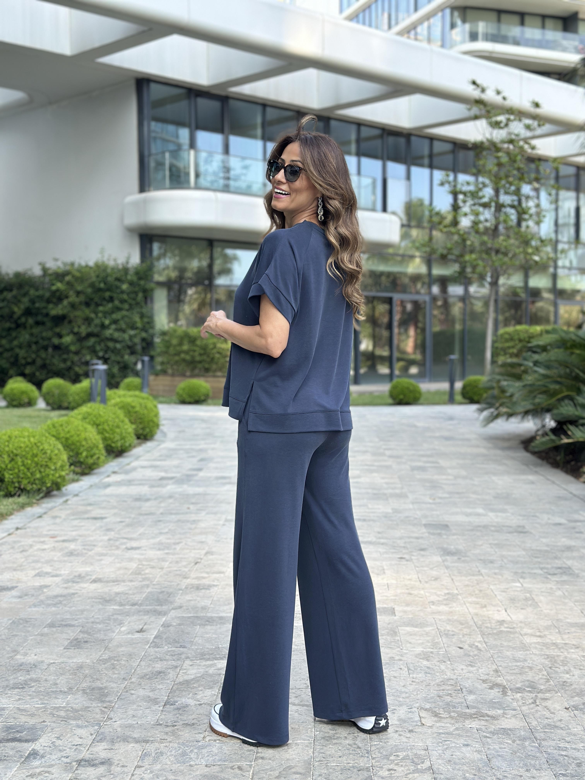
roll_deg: -0.4
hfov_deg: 30.3
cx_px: 292
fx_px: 1082
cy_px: 390
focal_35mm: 48
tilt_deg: -2.6
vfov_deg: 39.7
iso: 80
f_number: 1.78
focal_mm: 6.86
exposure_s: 1/642
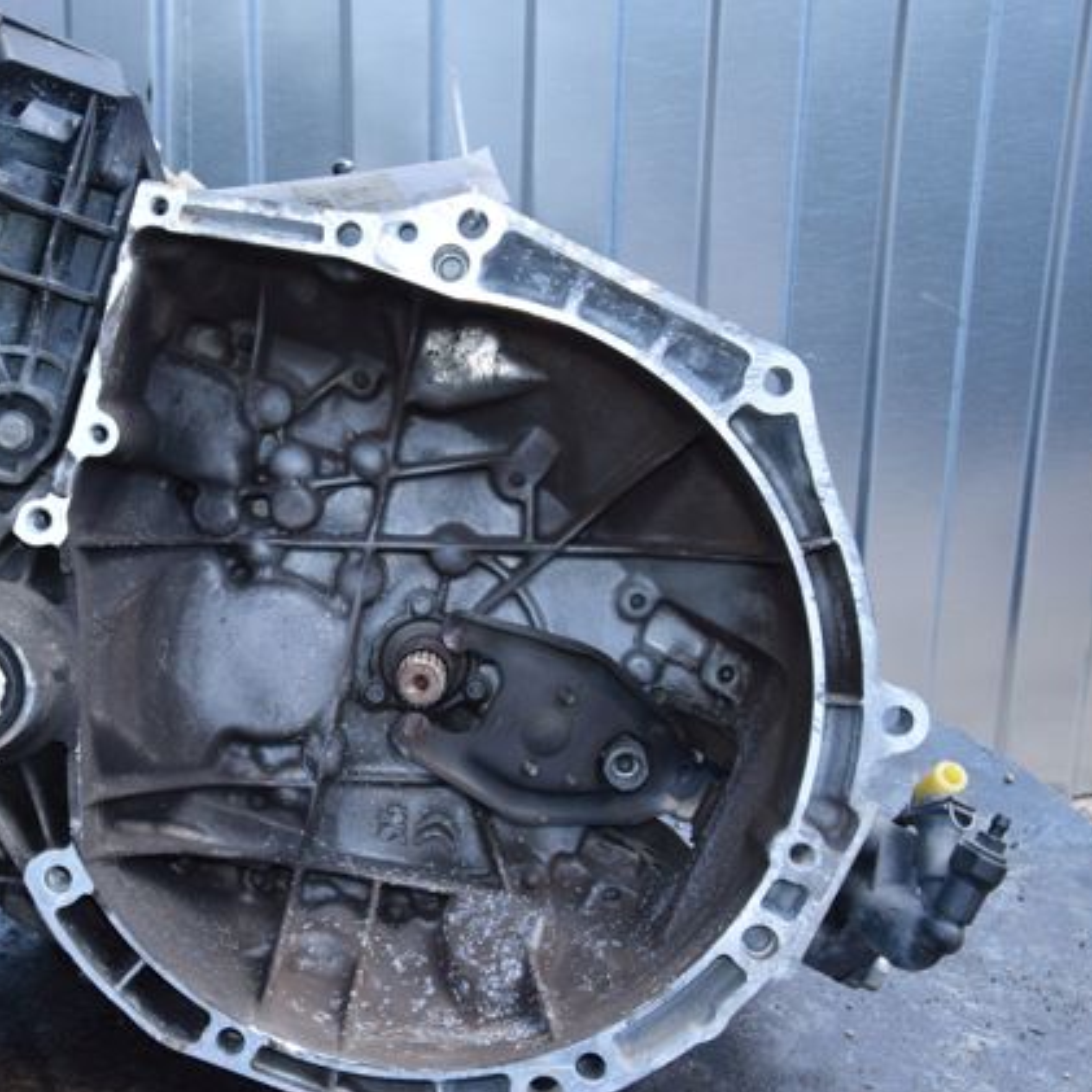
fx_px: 2213
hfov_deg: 27.4
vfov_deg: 27.7
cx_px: 301
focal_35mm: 62
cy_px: 547
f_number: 9
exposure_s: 1/200
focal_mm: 32
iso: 800
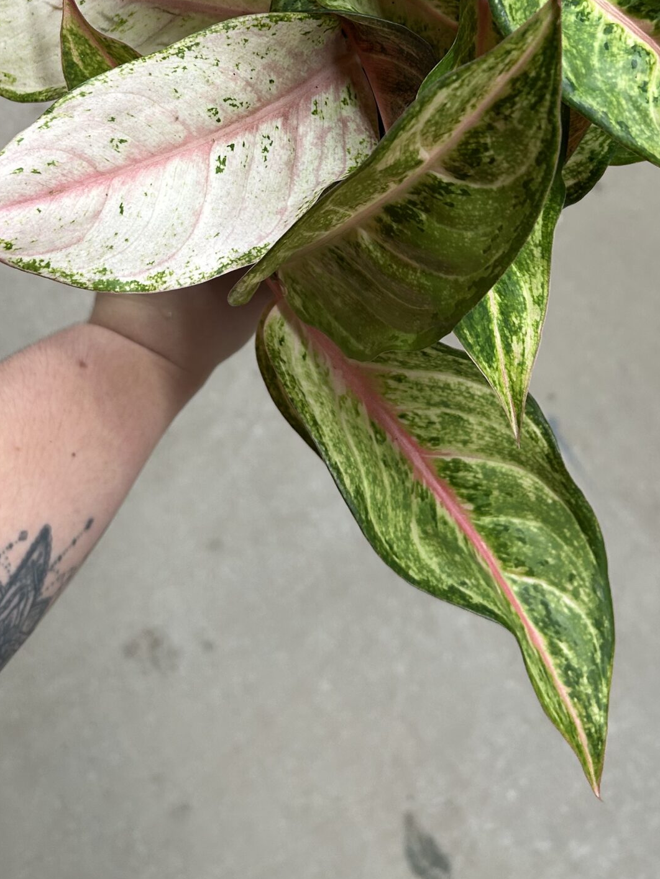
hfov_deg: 30.9
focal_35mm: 47
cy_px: 101
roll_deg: +4.9
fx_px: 1195
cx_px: 351
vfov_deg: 37.9
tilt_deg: -43.4
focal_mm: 5.7
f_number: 1.5
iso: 100
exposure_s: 1/121
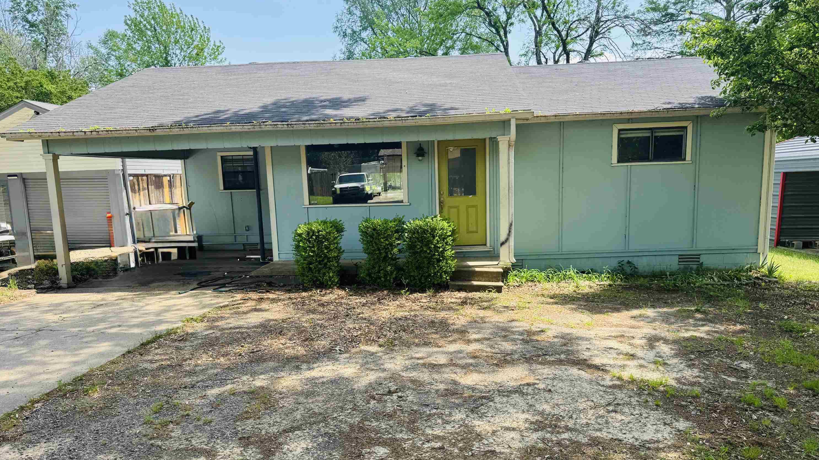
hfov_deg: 69.9
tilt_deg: -9.7
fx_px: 586
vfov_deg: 42.7
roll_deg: +2.1
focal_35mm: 27
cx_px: 406
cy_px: 275
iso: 80
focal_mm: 6.76
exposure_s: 1/700
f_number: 1.78
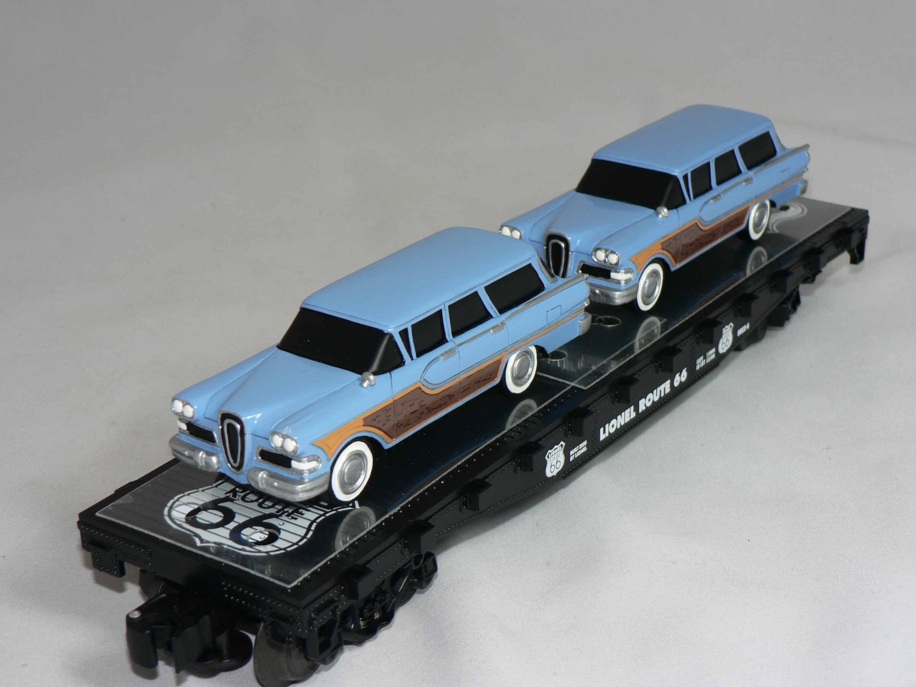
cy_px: 328
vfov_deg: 21.3
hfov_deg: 28.2
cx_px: 480
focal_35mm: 69
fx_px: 1826
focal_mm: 10.9
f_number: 3.2
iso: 80
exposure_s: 1/60
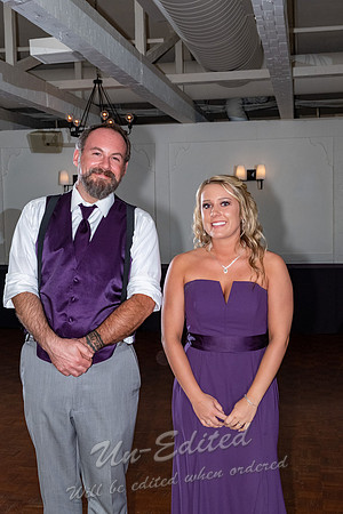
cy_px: 257
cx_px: 172
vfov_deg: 41.9
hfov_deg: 28.6
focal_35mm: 47
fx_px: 672
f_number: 7.1
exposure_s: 1/100
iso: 1600
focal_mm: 31.5
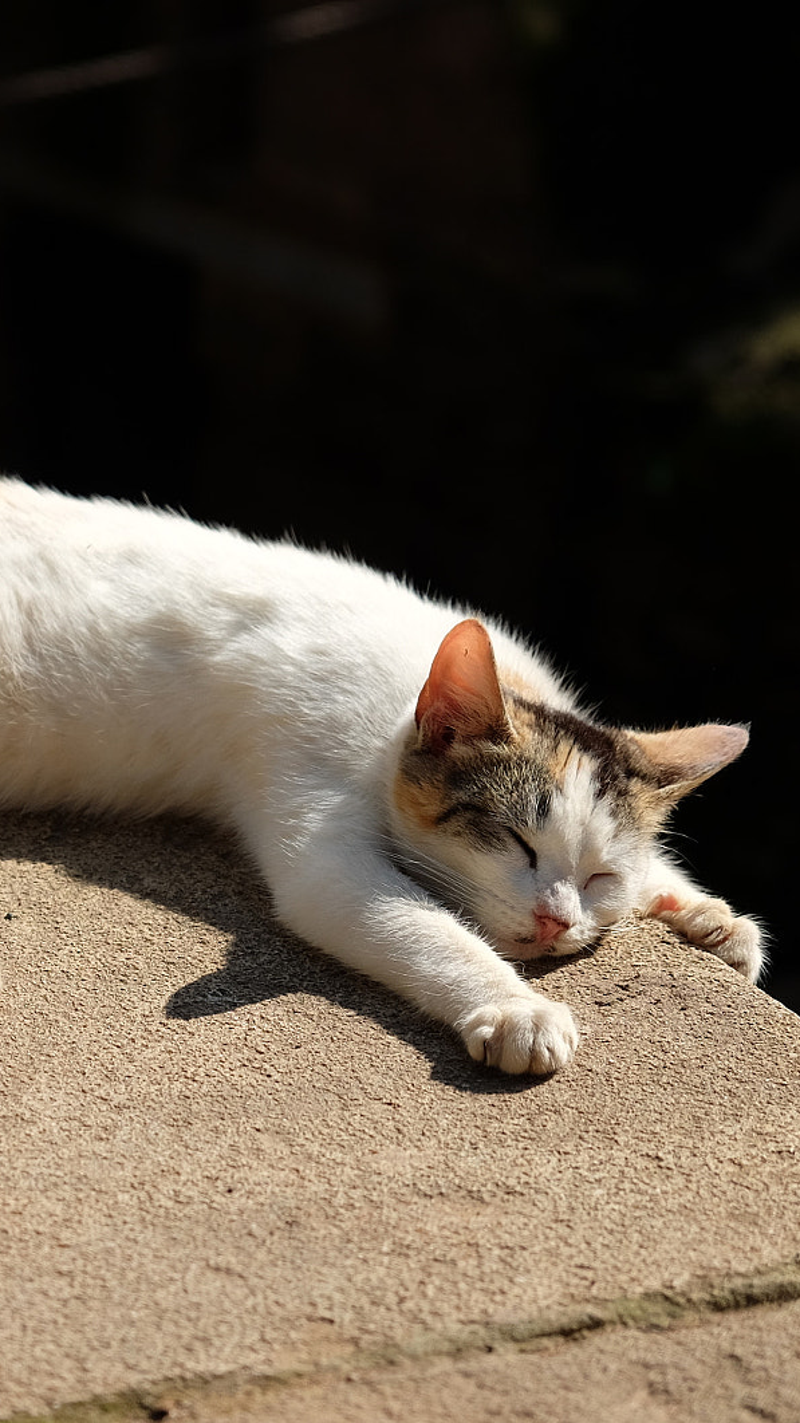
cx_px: -138
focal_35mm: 131
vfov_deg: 16.4
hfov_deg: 9.1
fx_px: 4943
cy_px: 713
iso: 200
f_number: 4
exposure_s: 1/1500
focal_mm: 55
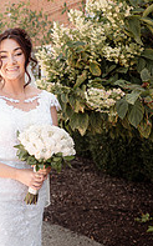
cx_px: -11
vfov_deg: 36.2
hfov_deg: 22.0
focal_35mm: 56
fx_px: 374
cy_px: 142
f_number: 2.2
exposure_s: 1/500
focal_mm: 24
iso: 160
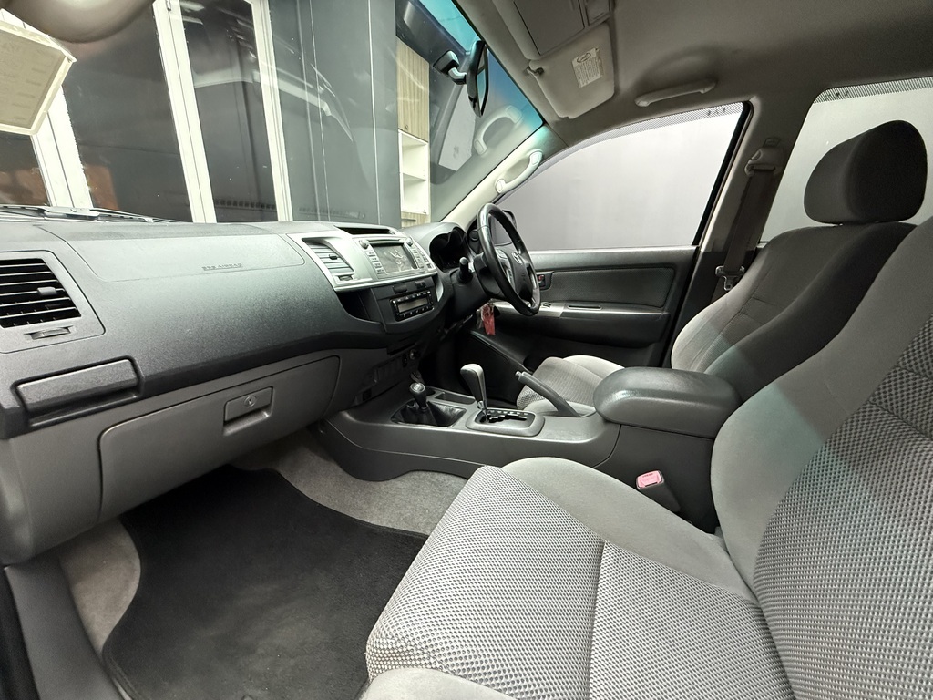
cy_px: 350
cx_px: 466
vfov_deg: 85.7
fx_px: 377
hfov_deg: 102.1
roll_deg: -0.9
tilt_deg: -17.3
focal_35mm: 14
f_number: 2.2
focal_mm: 2.22
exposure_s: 1/50
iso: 800
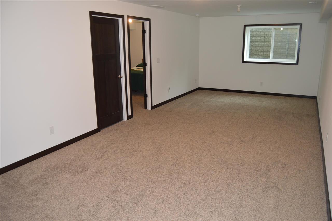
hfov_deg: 67.4
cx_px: 166
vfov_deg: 47.8
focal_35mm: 27
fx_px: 249
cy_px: 110
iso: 400
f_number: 4
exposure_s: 1/60
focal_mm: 18
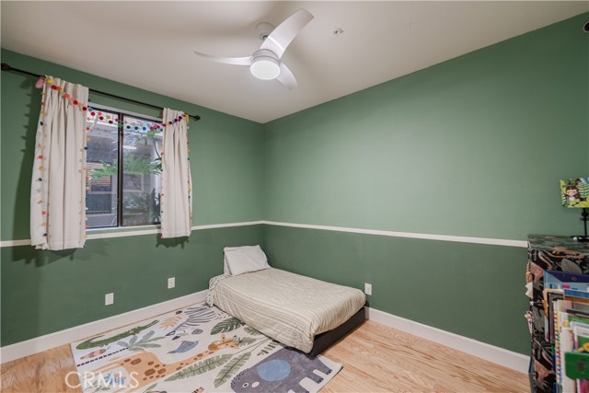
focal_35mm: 14
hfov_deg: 104.2
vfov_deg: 81.2
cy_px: 196
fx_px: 229
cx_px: 294
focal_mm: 14
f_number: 5
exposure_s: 1/125
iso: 800
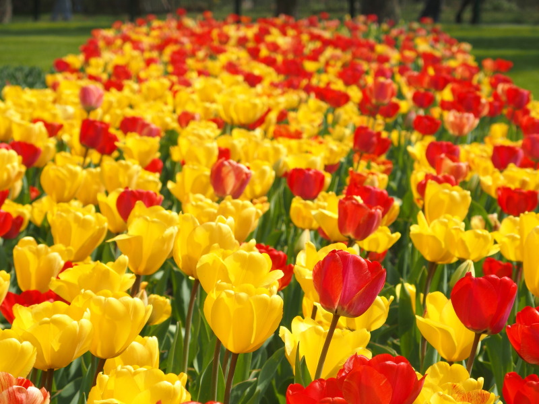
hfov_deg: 13.2
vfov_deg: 9.9
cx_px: 270
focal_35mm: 150
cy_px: 202
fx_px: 2336
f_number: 4.5
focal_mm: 31.8
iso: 100
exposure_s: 1/500
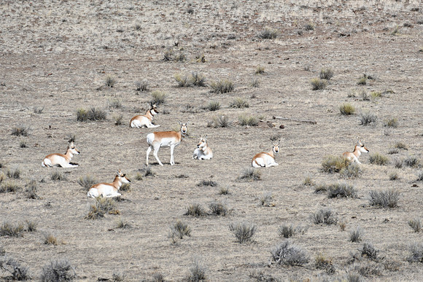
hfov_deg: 4.6
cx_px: 212
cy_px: 141
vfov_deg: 3.1
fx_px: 5288
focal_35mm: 450
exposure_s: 1/500
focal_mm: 300
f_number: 8
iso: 140
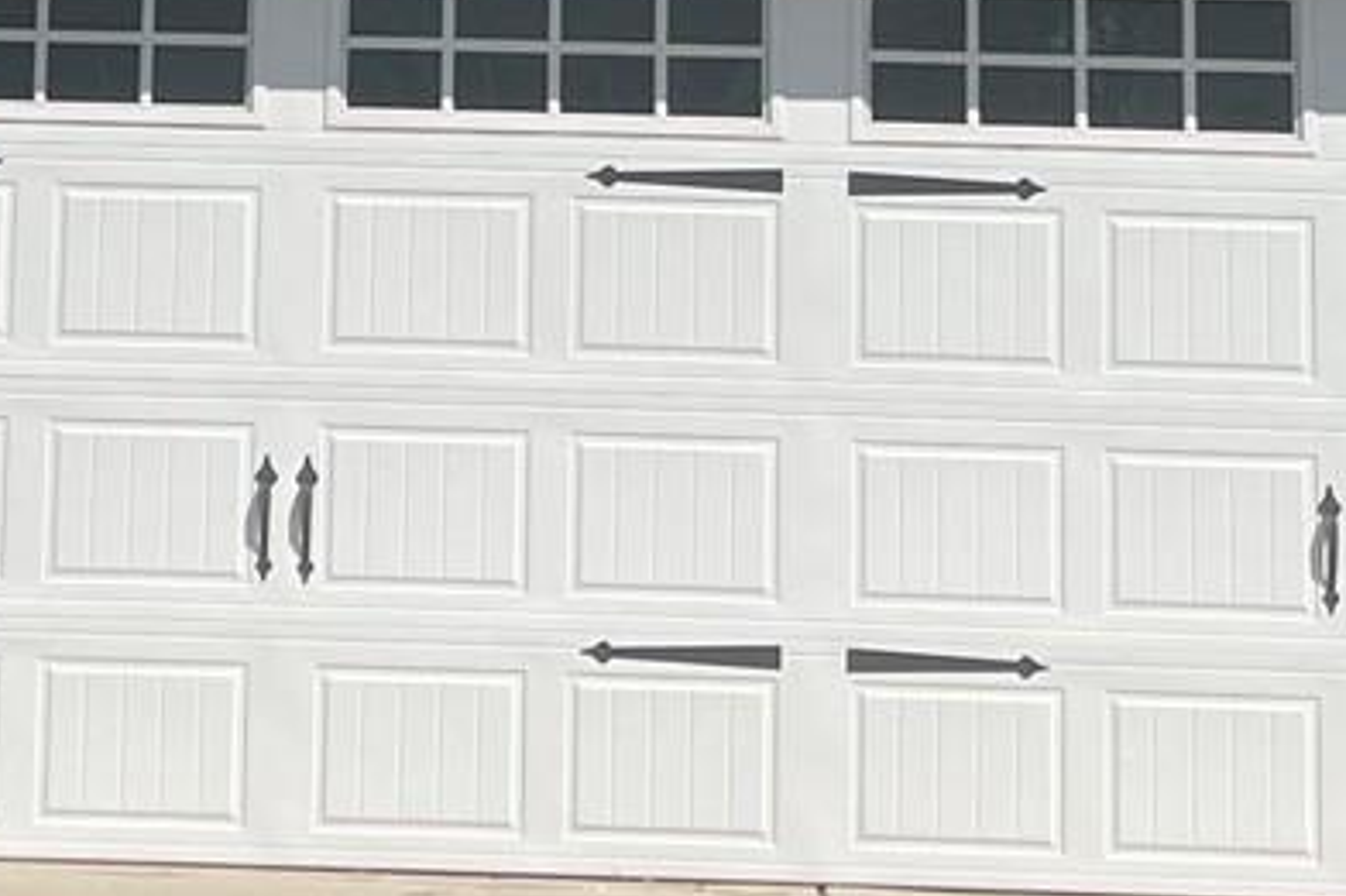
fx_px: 5082
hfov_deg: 15.0
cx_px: 282
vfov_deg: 9.7
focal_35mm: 136
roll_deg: -1.3
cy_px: -601
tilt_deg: +11.6
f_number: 1.6
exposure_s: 1/6993
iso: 32
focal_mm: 5.1
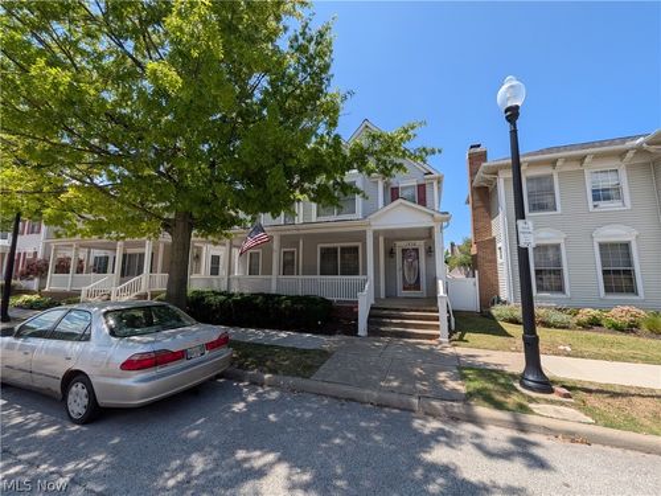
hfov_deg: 106.2
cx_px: 330
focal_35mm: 13
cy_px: 248
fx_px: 248
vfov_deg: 89.9
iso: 28
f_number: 2.2
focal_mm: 1.54
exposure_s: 1/779
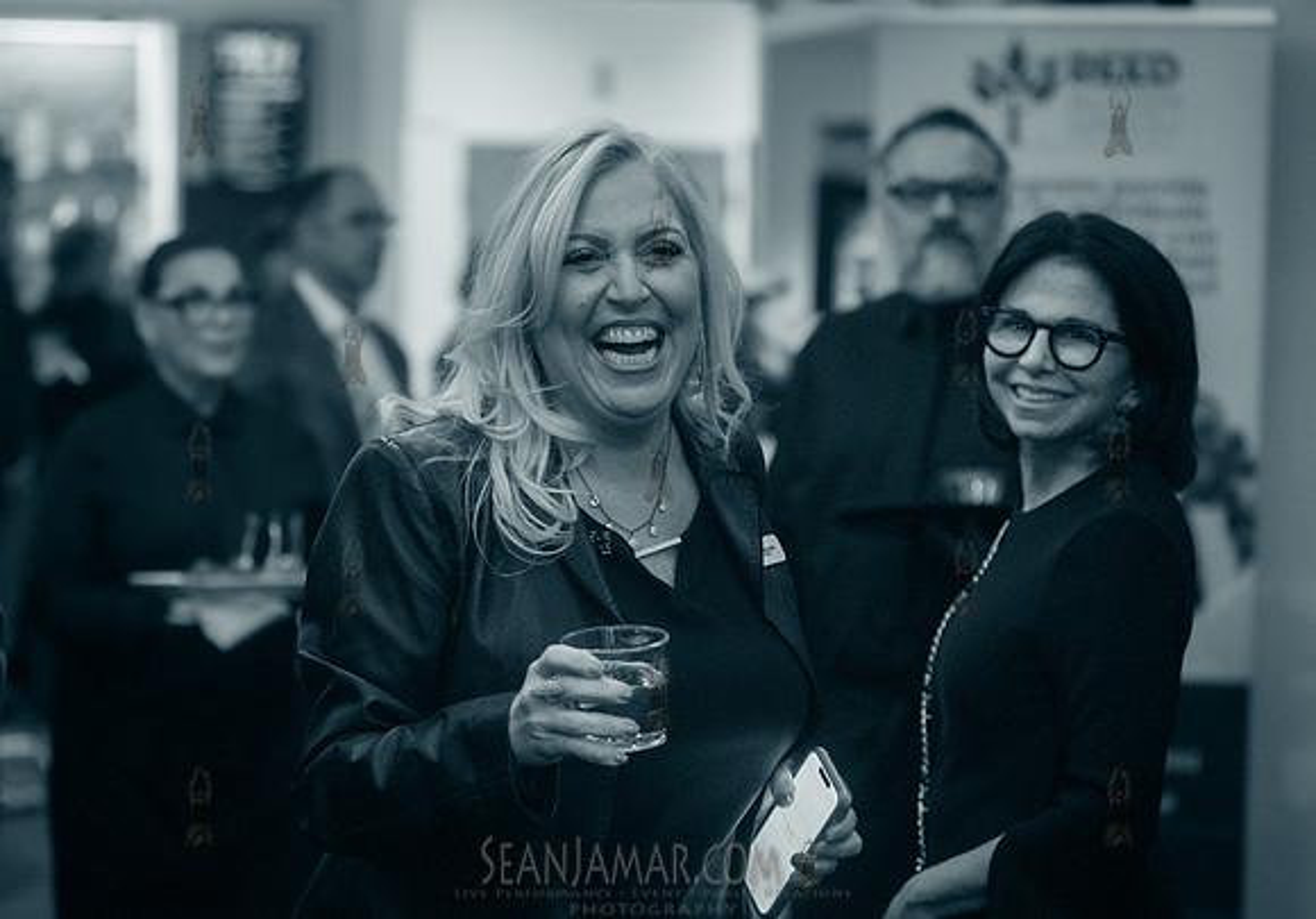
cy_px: 433
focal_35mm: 95
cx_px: 551
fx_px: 3540
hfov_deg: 21.0
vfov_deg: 14.8
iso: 8000
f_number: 2.8
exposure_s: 1/400
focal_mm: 80
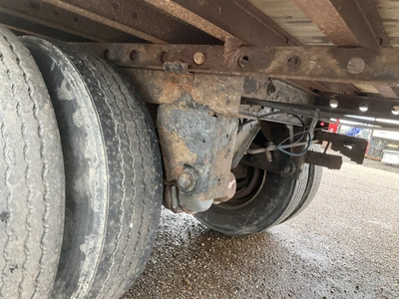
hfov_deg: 61.7
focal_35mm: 29
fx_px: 334
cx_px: 200
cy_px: 150
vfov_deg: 48.2
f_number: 1.8
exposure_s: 1/62
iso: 64
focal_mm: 3
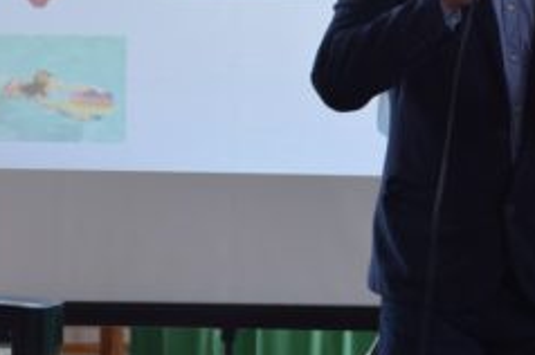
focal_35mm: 250
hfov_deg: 8.2
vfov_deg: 5.5
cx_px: 146
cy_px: -4
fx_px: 3710
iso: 450
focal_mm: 66
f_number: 5.3
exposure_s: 1/60
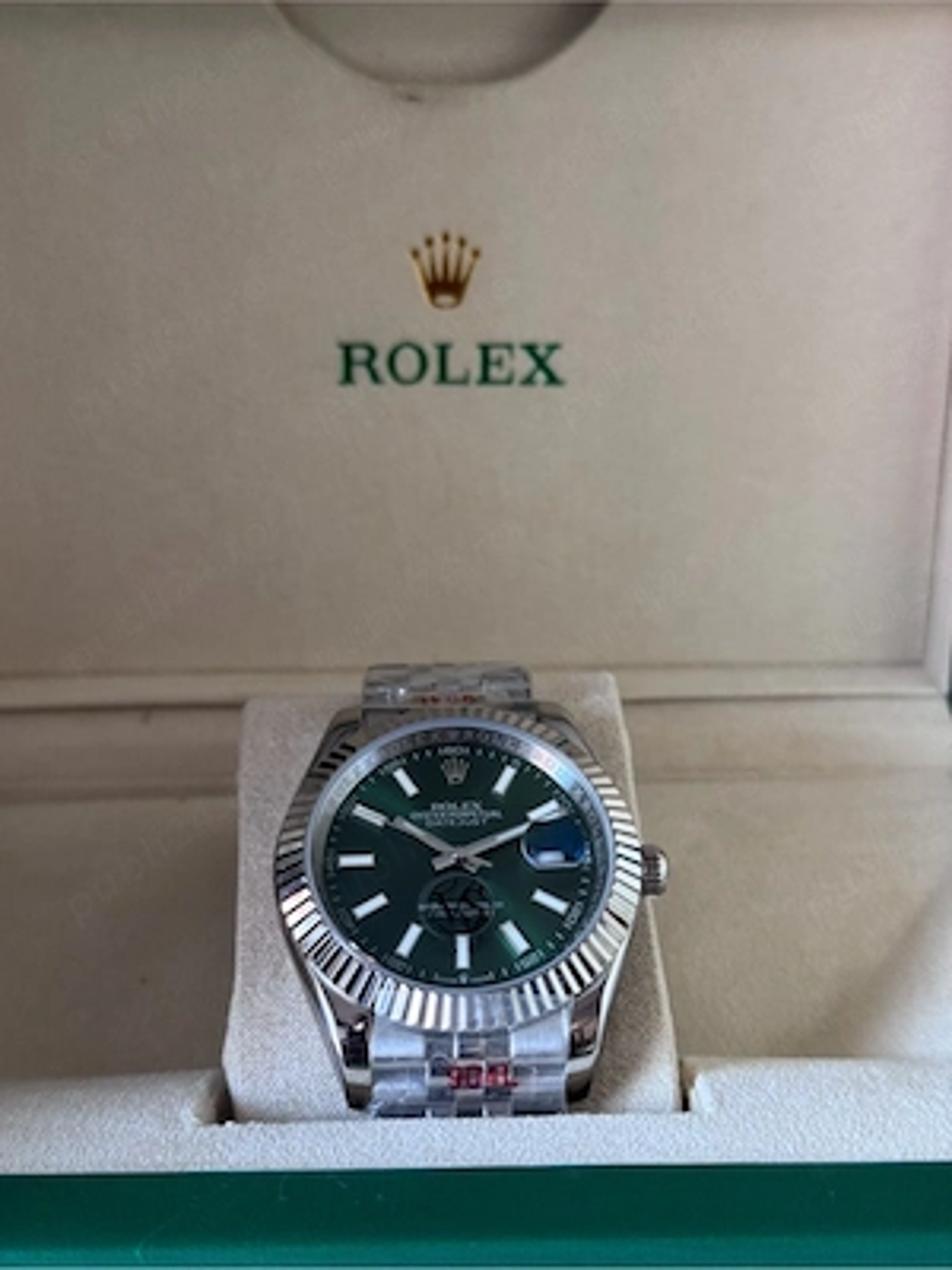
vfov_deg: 39.7
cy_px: 635
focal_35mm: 48
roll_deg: -0.4
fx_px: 1760
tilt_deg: -16.8
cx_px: 476
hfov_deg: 30.3
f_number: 1.78
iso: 160
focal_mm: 6.76
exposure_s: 1/60
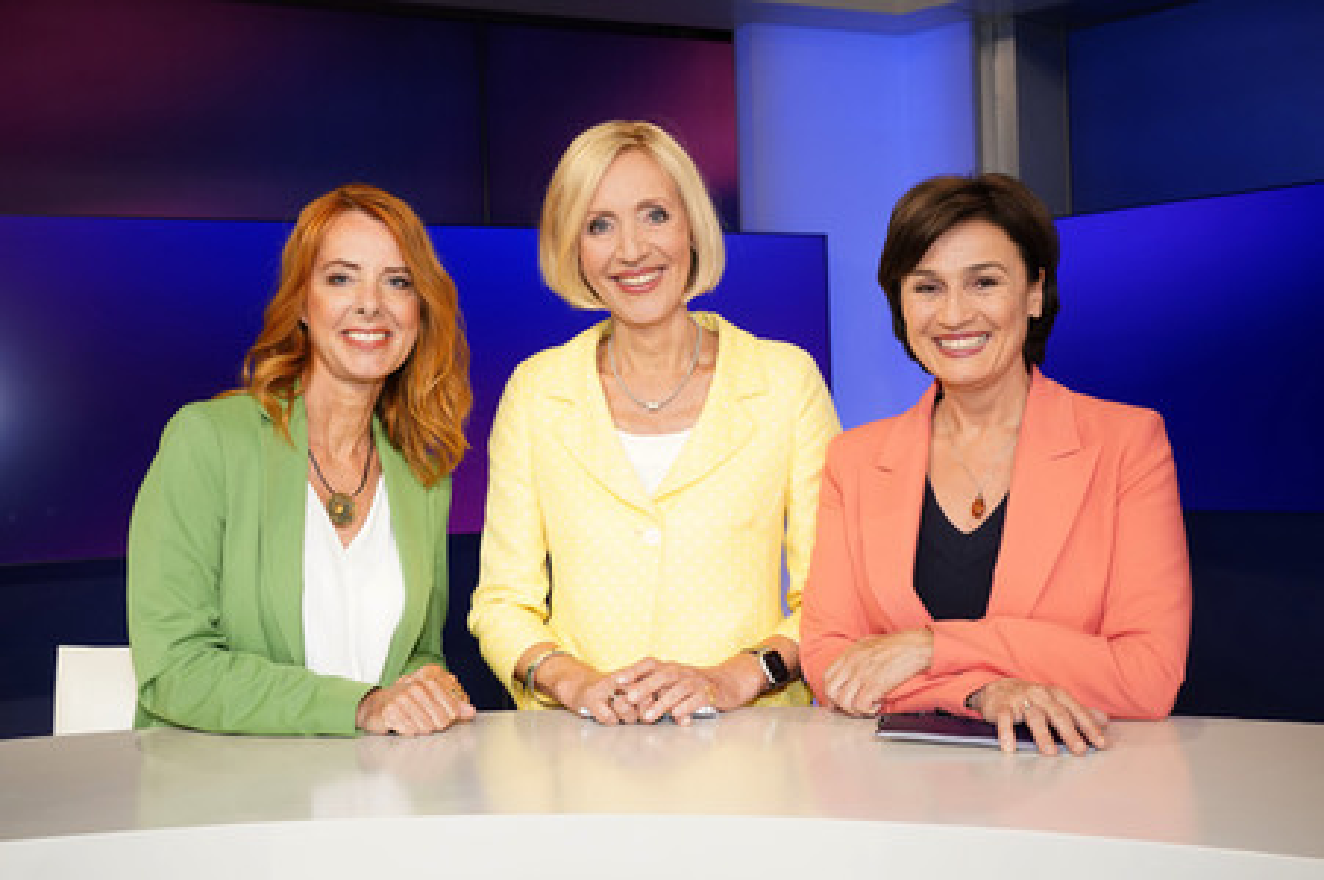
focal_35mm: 39
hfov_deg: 49.6
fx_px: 1433
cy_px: 440
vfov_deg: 34.2
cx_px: 662
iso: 2000
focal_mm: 39
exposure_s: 1/125
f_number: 5.6
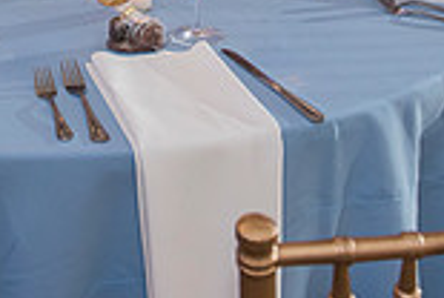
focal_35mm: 97
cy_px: -245
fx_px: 1199
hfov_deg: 20.5
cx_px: 40
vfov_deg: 12.8
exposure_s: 1/100
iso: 1600
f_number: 4
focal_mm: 26
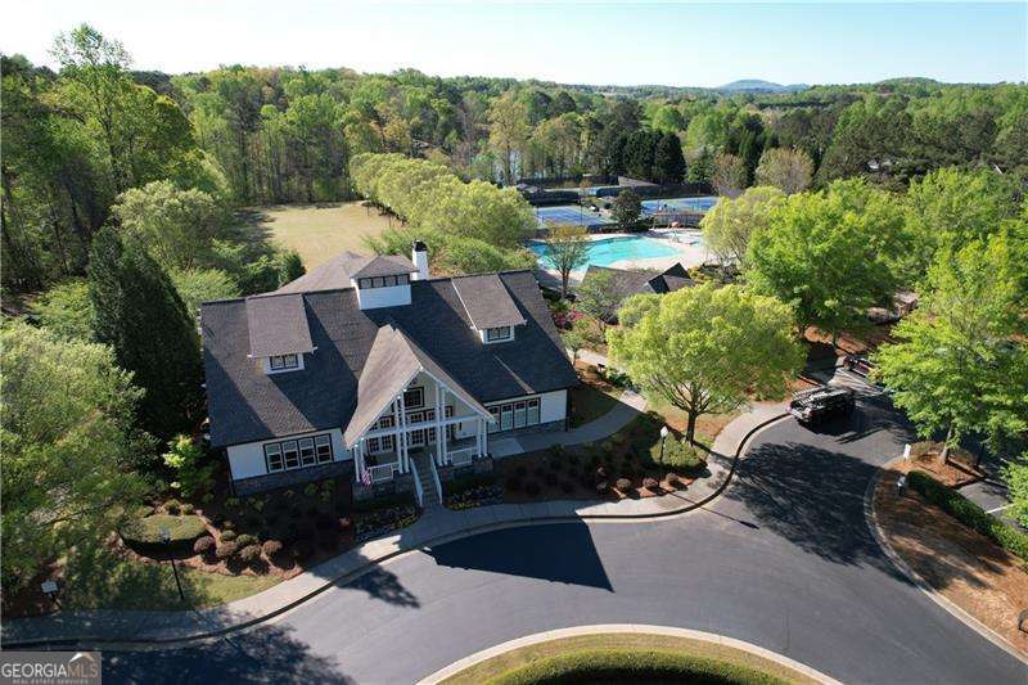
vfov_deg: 57.2
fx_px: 628
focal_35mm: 22
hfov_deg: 78.6
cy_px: 342
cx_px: 514
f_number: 2.8
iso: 100
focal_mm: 8.38
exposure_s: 1/1000
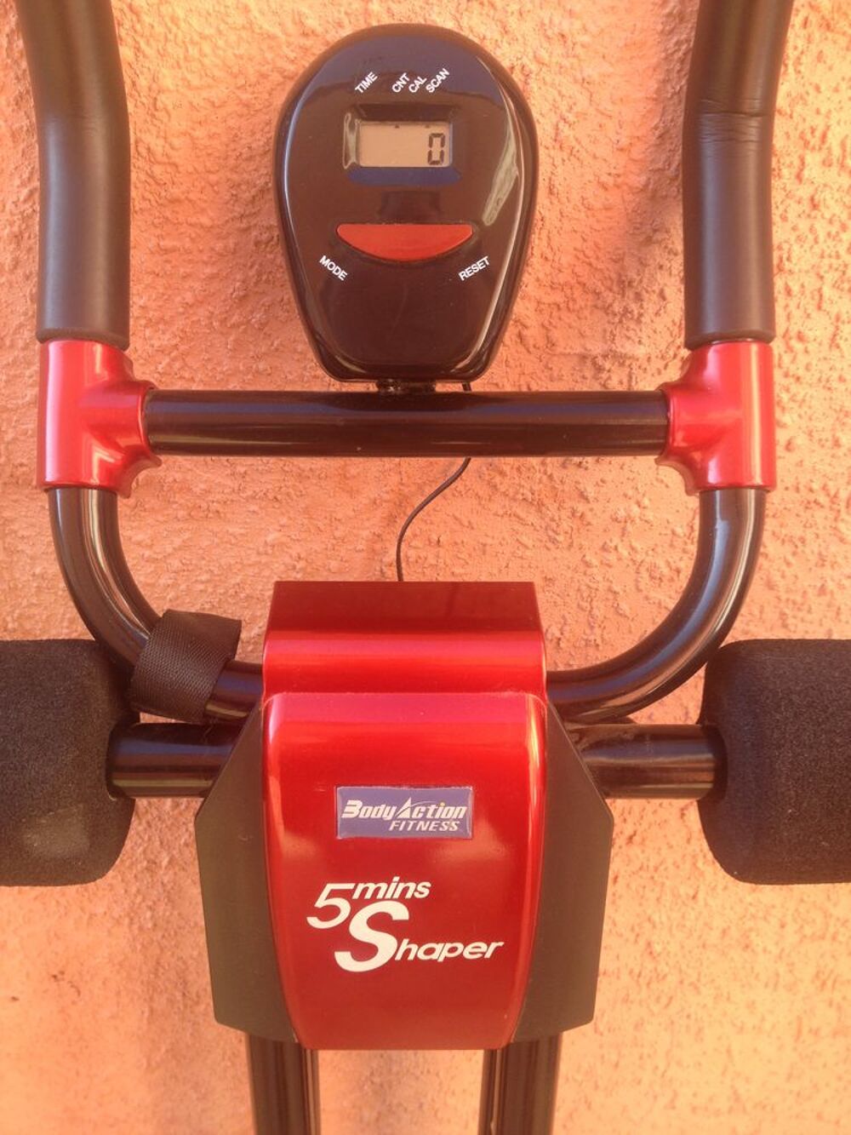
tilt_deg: -31.5
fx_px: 1147
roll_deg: -1.0
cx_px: 426
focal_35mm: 35
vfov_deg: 52.6
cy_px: 568
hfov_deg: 40.7
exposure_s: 1/120
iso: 50
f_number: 2.4
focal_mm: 4.28
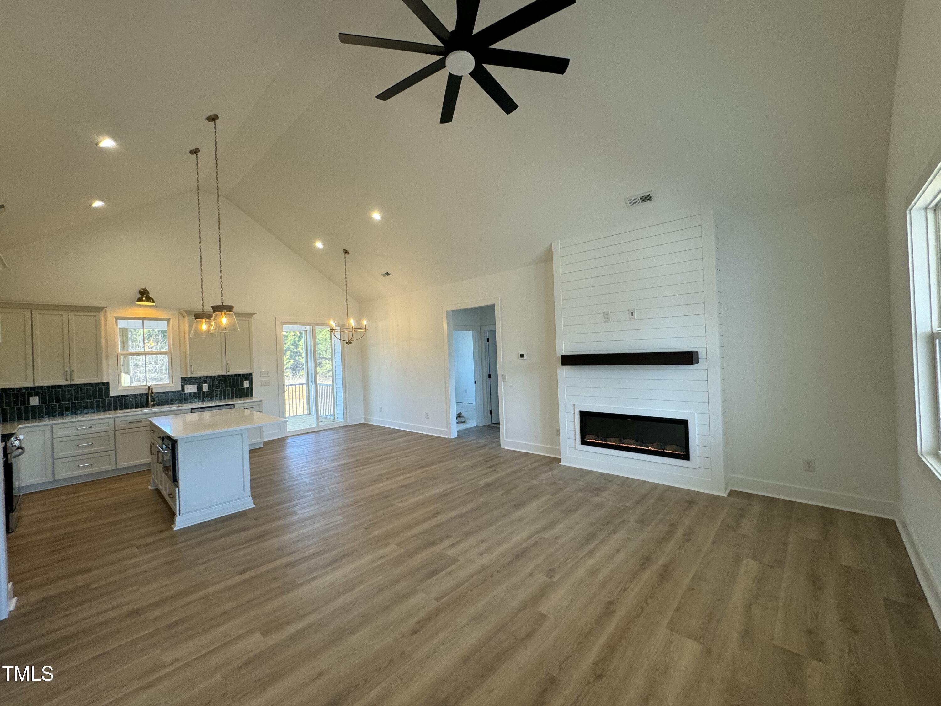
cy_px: 353
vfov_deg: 85.7
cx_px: 470
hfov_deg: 102.1
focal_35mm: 14
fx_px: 381
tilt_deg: -1.0
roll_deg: +1.7
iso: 125
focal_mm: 2.22
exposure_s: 1/120
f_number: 2.2
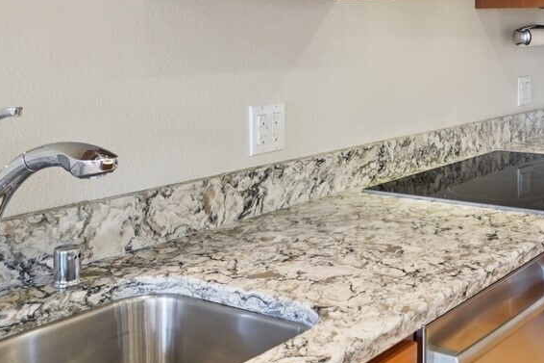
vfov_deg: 27.3
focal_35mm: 48
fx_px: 725
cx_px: 442
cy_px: 57
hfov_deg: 39.4
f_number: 8
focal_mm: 16
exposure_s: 1/8
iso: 1600
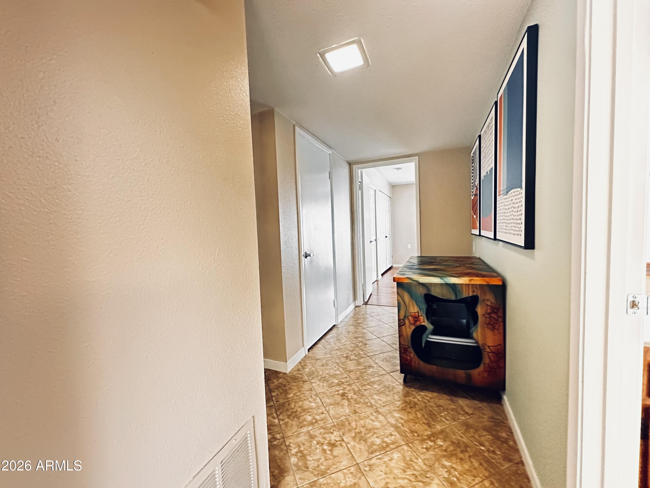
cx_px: 325
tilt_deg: -2.4
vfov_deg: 85.7
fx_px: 263
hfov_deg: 102.1
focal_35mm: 14
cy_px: 244
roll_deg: +2.3
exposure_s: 1/30
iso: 2000
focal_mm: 2.22
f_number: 2.2
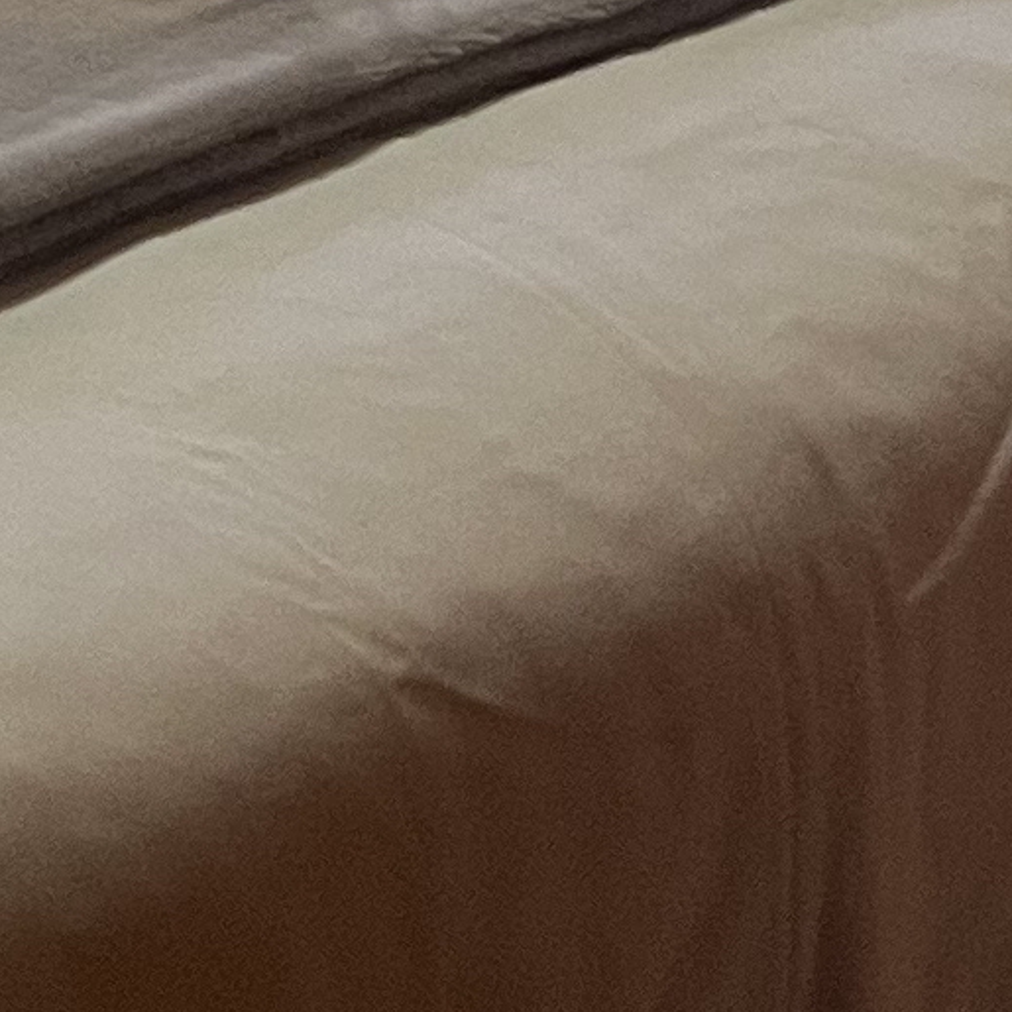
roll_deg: +0.2
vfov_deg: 8.3
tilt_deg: -6.5
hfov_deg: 8.7
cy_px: -1947
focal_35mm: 180
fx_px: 5954
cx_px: -1511
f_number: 1.6
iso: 125
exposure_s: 1/60
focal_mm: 5.1
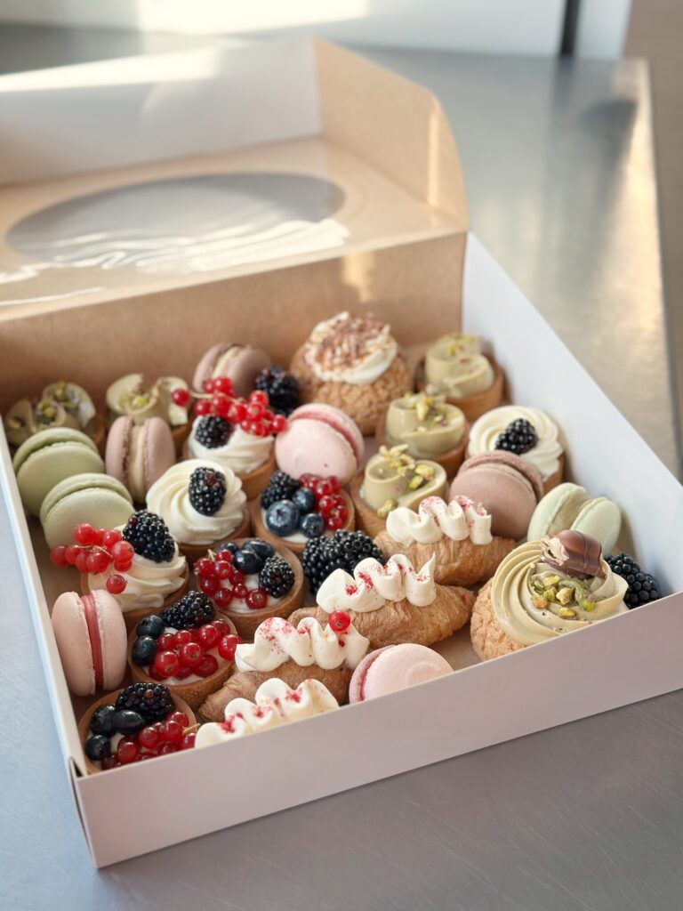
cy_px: 456
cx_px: 342
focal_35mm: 48
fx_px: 1263
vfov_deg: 39.7
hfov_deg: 30.3
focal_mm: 6.86
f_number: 1.78
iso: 64
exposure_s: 1/155
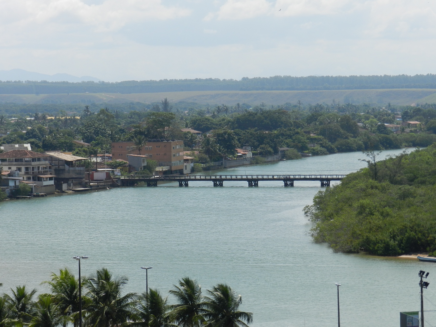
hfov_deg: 13.6
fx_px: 1826
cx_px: 218
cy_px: 164
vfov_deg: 10.2
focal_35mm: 145
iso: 160
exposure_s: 1/1000
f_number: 5.1
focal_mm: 25.7
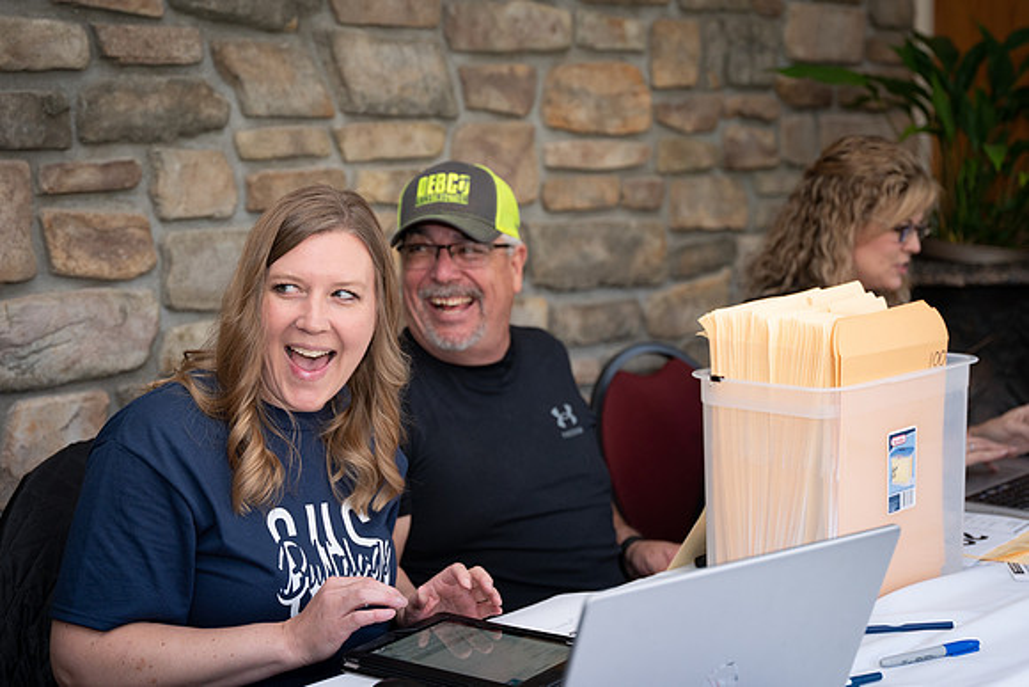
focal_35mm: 60
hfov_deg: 33.6
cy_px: 295
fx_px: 1705
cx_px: 514
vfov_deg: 22.7
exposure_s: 1/250
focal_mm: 52.3
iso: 800
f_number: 2.8
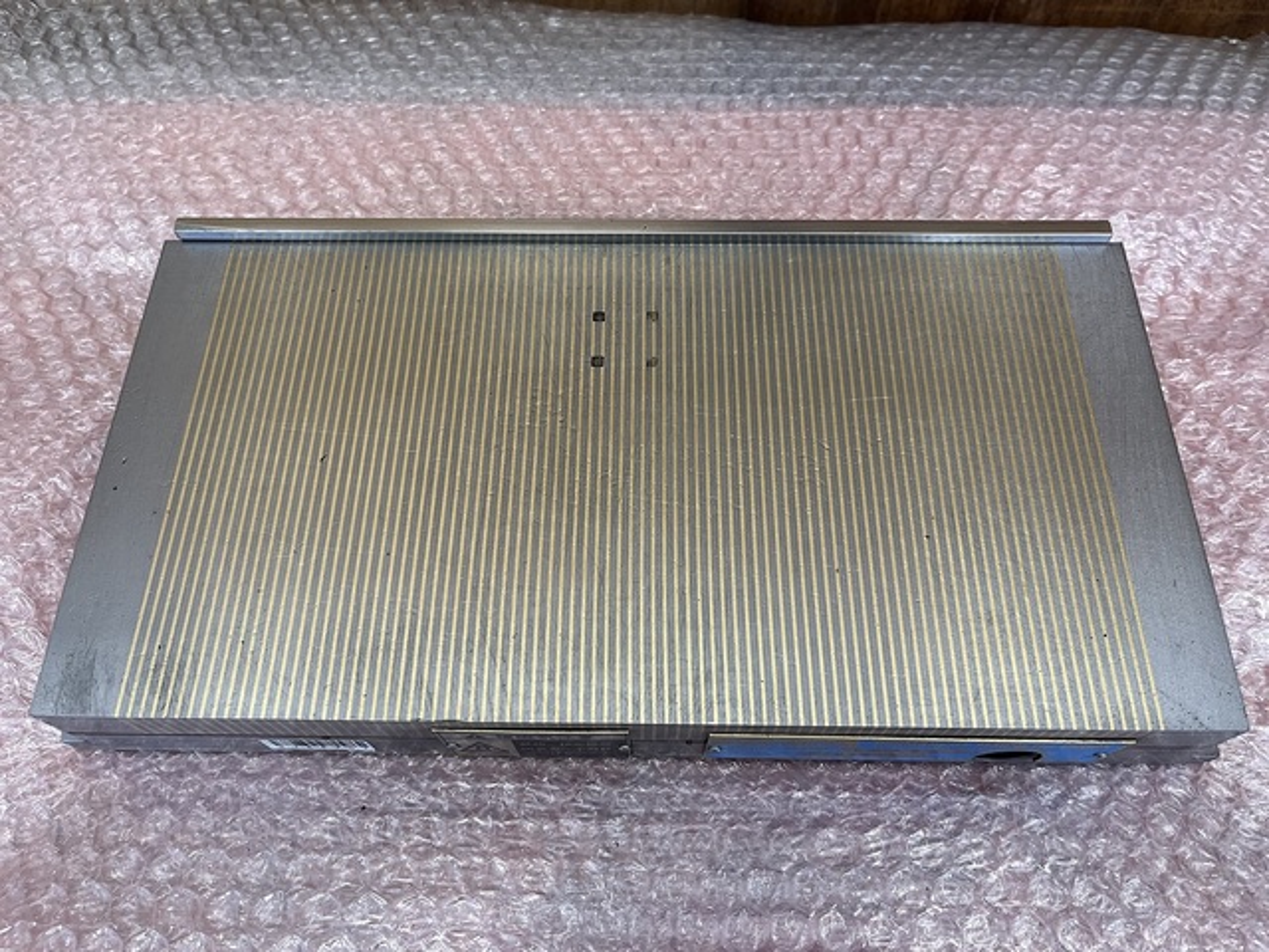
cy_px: 476
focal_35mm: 26
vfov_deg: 53.1
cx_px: 634
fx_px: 953
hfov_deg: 67.3
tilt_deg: -64.2
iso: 100
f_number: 1.6
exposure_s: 1/122
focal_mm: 5.1
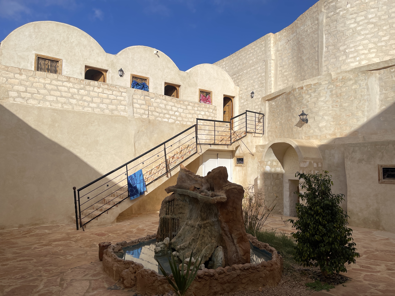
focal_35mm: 25
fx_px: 285
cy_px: 148
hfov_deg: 69.4
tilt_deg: +4.2
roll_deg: -0.5
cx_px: 198
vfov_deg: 54.9
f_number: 1.6
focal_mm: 5.1
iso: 32
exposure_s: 1/7937
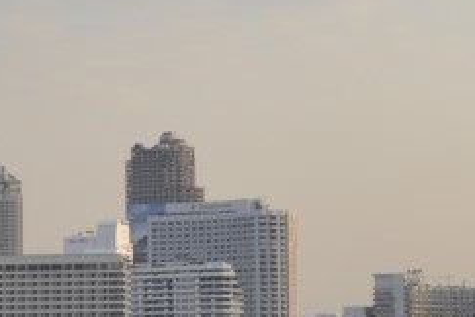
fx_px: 3050
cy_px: 76
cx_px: 227
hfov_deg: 8.9
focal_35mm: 231
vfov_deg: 5.9
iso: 200
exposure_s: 1/200
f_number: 7.1
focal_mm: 35
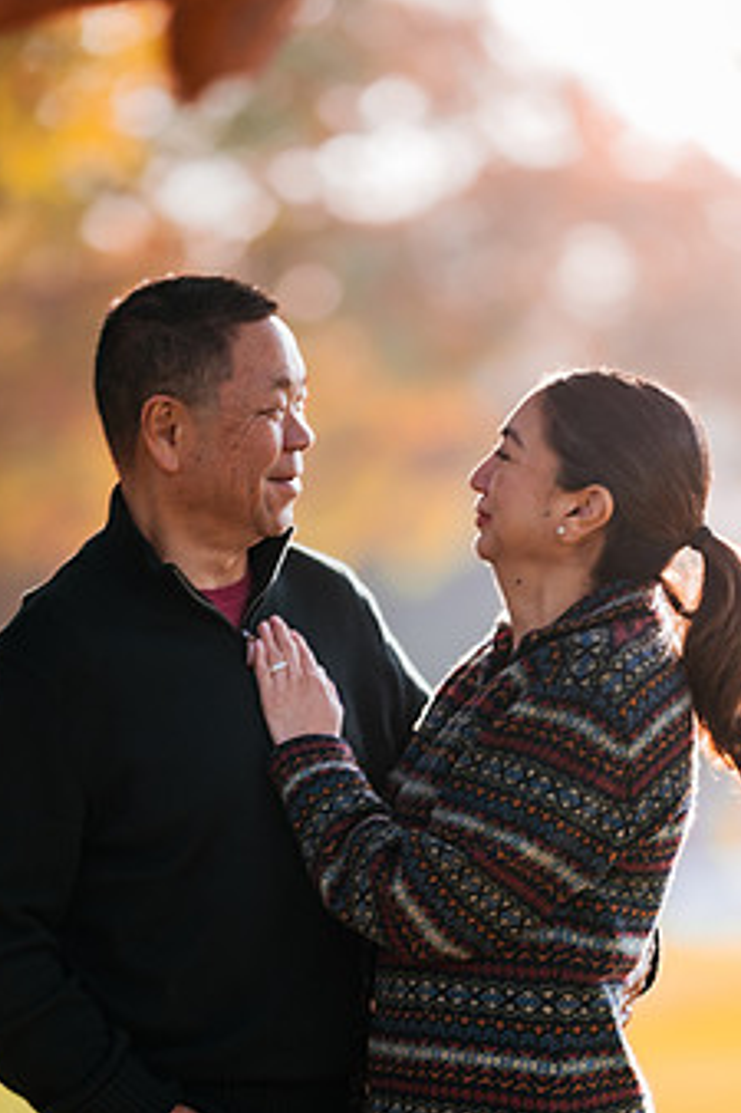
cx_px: 366
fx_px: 5563
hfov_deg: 7.6
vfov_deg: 11.4
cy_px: 682
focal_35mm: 180
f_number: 1.8
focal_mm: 135
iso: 100
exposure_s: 1/400
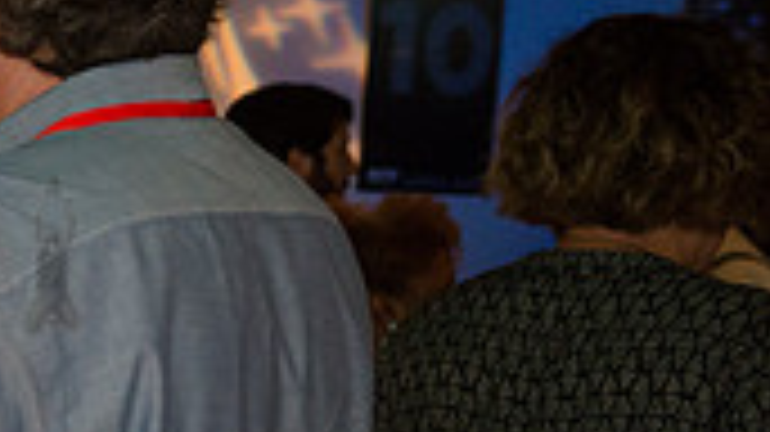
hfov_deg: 14.4
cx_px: -531
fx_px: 2755
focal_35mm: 135
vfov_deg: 8.9
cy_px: 470
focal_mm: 38
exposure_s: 1/500
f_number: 4
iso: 2500
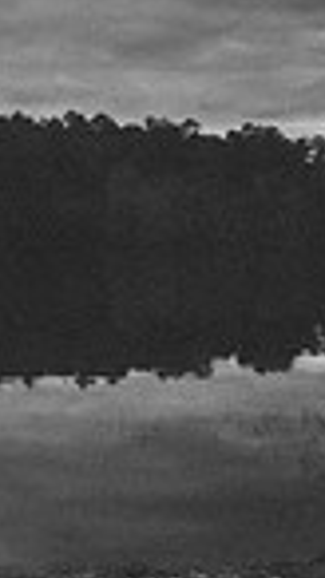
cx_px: -757
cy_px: 89
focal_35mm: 103
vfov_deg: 20.4
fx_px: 1580
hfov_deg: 8.8
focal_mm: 24
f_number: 2.8
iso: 100
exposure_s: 1/250
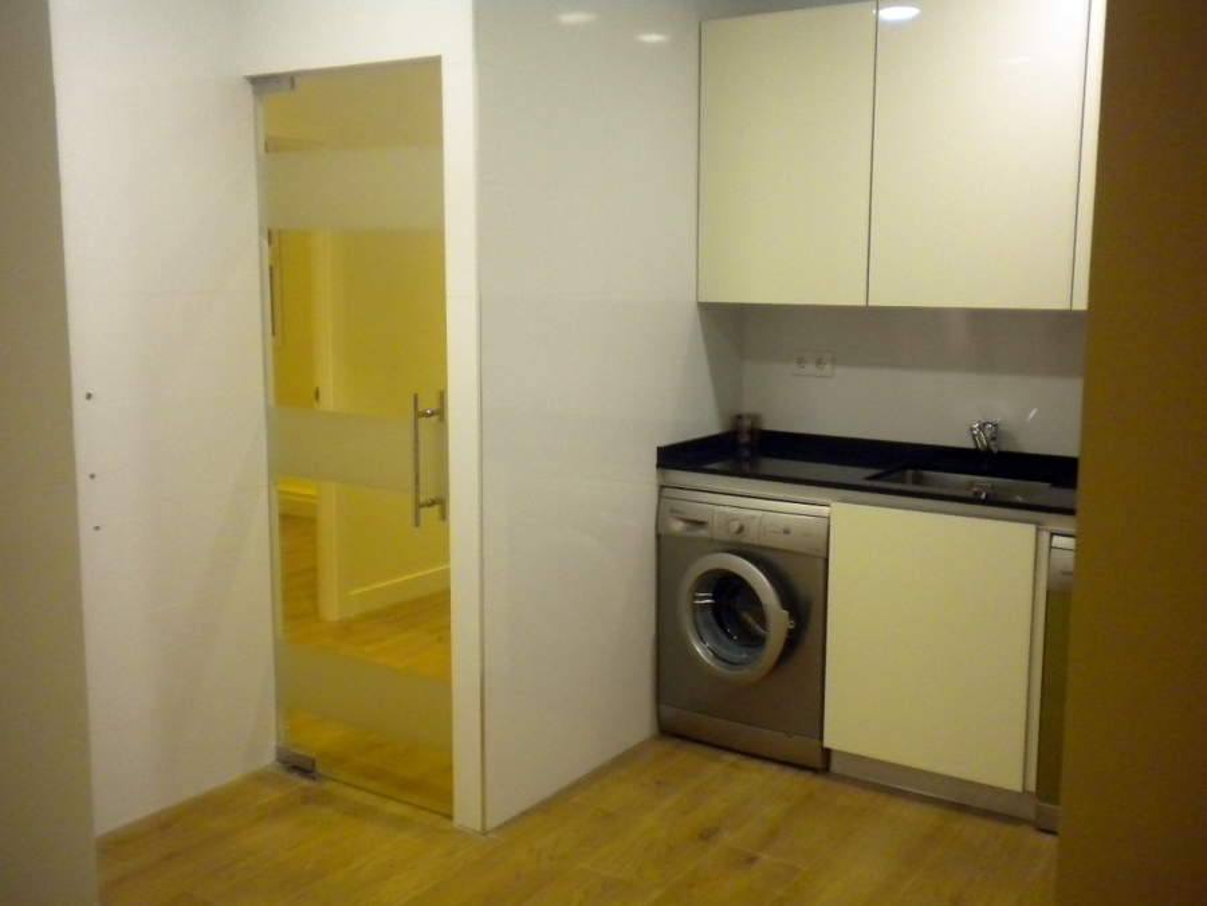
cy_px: 453
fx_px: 1220
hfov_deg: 52.6
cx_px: 604
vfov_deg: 40.7
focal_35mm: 35
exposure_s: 1/68
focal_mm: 6.3
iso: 400
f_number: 3.1
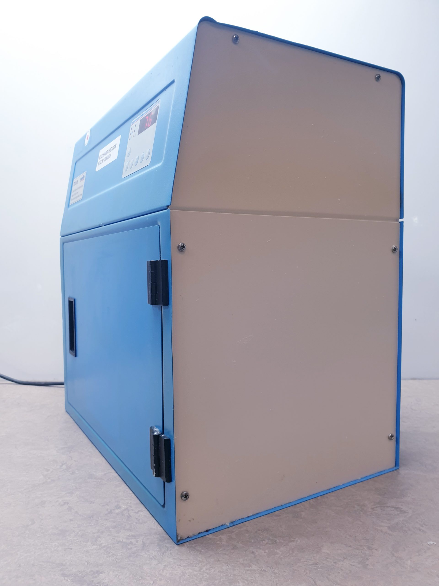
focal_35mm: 26
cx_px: 220
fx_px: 440
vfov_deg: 67.3
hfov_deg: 53.1
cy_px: 293
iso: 64
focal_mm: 4.3
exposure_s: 1/50
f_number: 2.4
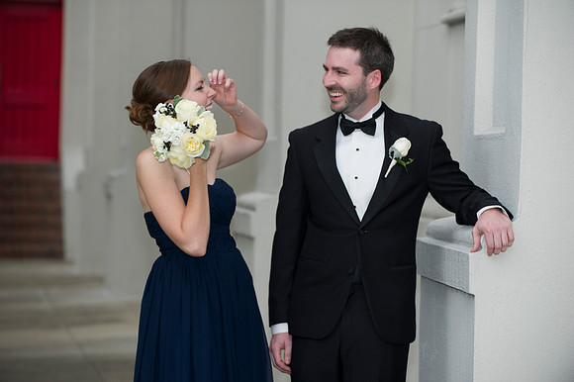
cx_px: 287
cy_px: 191
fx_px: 1992
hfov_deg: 16.4
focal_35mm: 125
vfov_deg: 11.0
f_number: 3.5
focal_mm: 125
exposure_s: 1/125
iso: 400
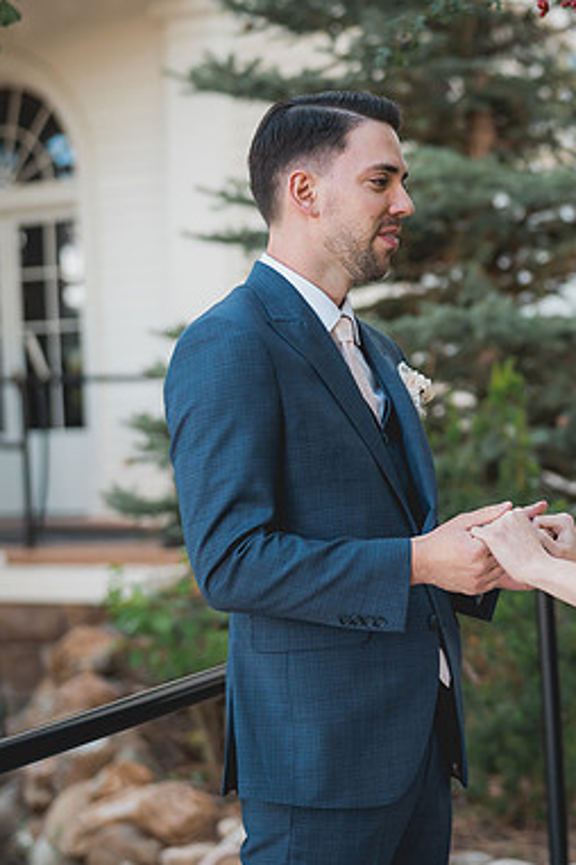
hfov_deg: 15.5
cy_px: 437
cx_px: 601
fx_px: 2064
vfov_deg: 23.6
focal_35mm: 86
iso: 400
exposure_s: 1/800
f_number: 1.8
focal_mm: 50
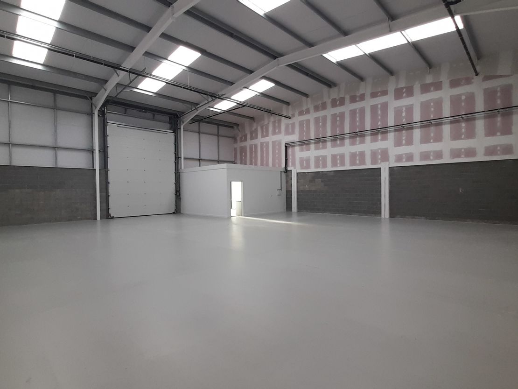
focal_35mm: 13
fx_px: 195
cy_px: 194
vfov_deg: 89.9
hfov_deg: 106.2
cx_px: 259
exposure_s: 1/50
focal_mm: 1.42
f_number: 2.2
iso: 80
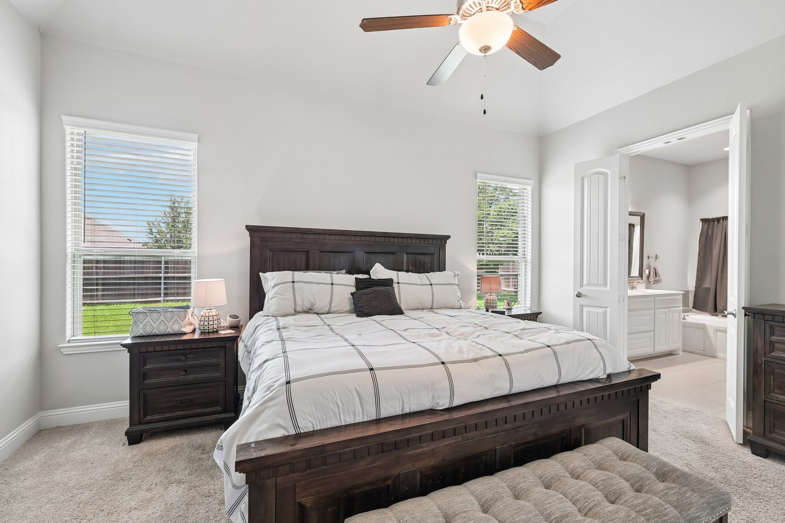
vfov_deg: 75.5
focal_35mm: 16
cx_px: 392
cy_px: 262
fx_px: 338
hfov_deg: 98.5
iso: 400
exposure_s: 1/30
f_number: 8
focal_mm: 15.5
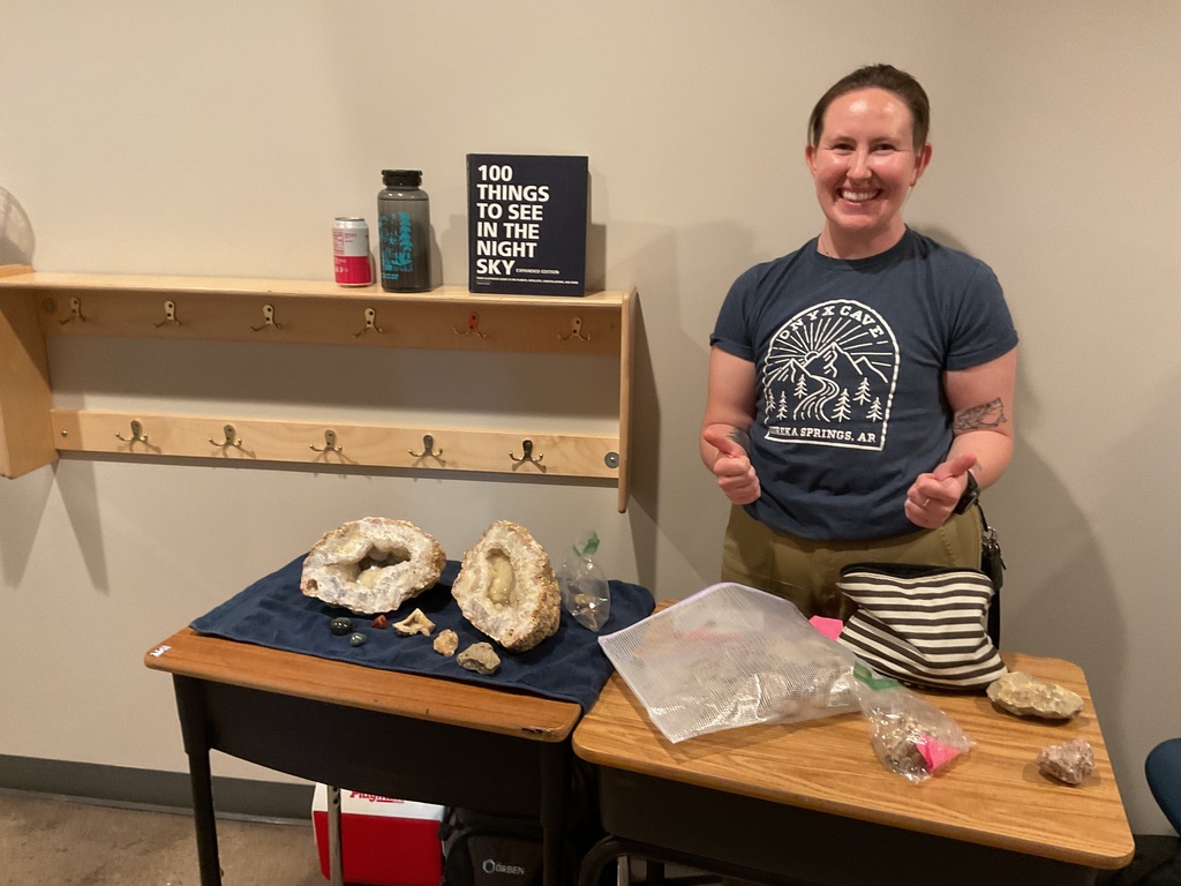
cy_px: 443
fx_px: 989
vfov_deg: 48.2
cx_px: 590
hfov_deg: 61.7
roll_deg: -0.9
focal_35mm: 29
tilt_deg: -16.5
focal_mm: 3
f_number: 1.8
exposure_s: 1/60
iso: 200
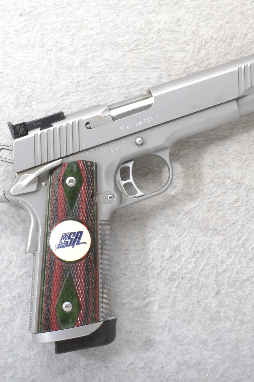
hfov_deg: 16.6
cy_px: 189
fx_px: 868
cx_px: 141
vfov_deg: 24.8
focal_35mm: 82
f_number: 20
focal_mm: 36
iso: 3200
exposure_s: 1/160
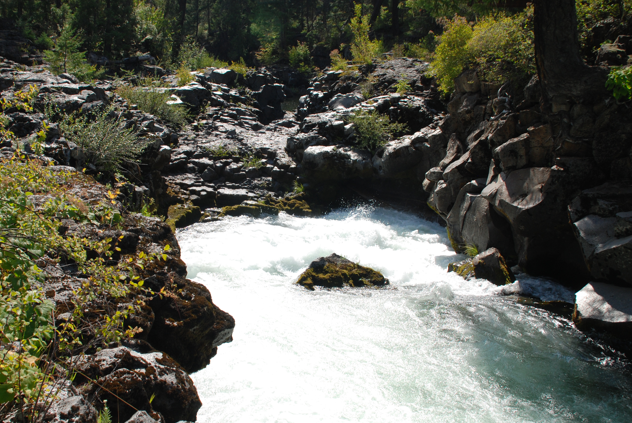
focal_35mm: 39
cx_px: 272
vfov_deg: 34.3
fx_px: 685
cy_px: 229
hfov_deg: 49.4
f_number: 8
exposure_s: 1/250
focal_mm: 22
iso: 160
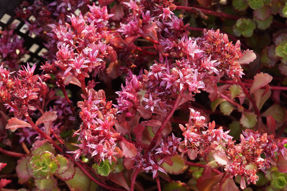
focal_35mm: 155
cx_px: 145
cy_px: 96
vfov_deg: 8.9
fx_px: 1236
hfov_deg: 13.2
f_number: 9
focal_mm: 100
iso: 800
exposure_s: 1/160
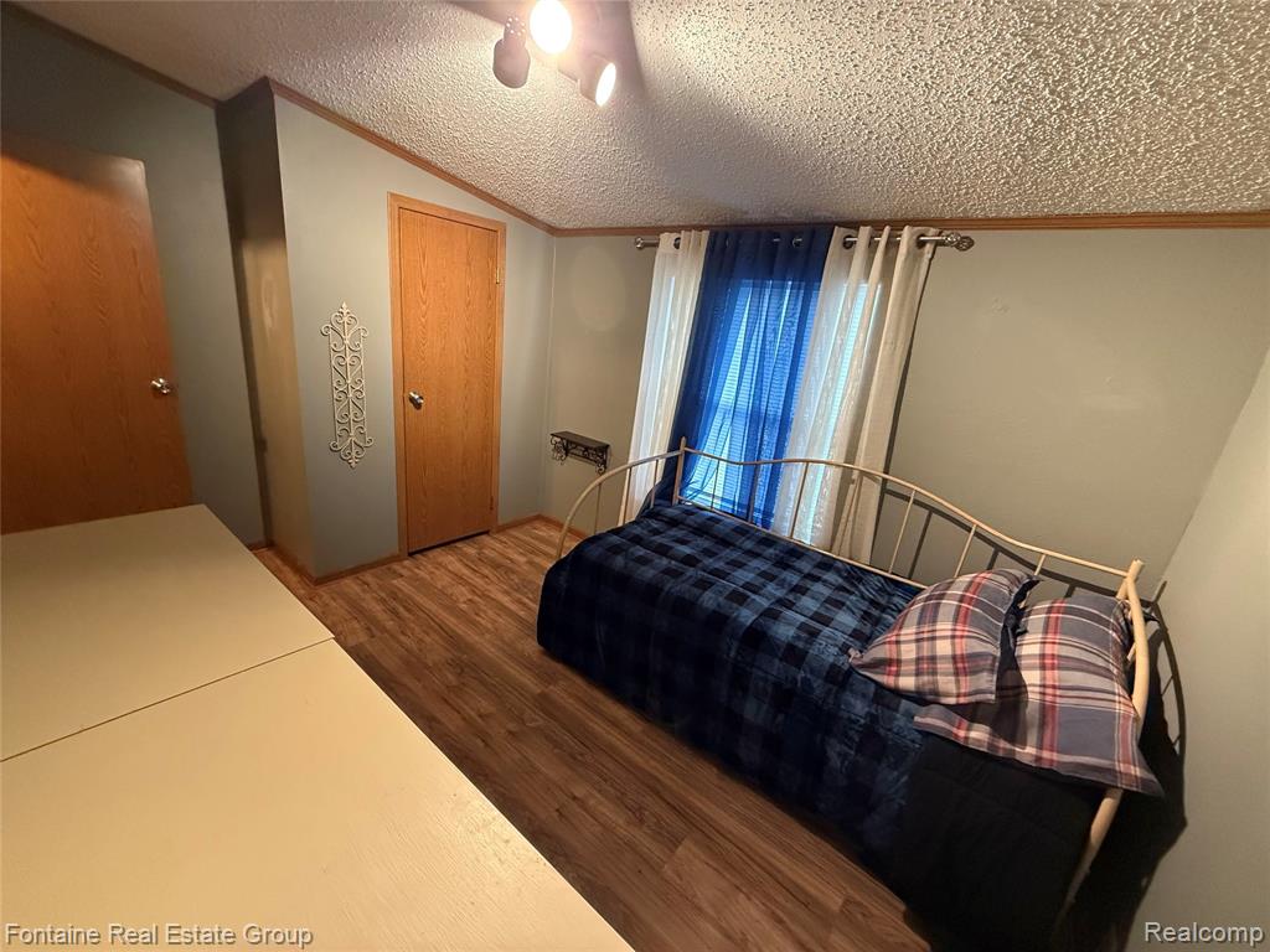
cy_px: 476
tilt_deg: -17.1
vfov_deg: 85.7
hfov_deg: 102.1
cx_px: 635
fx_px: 514
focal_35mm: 14
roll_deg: -6.8
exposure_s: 1/60
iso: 640
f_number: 2.2
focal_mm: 2.22
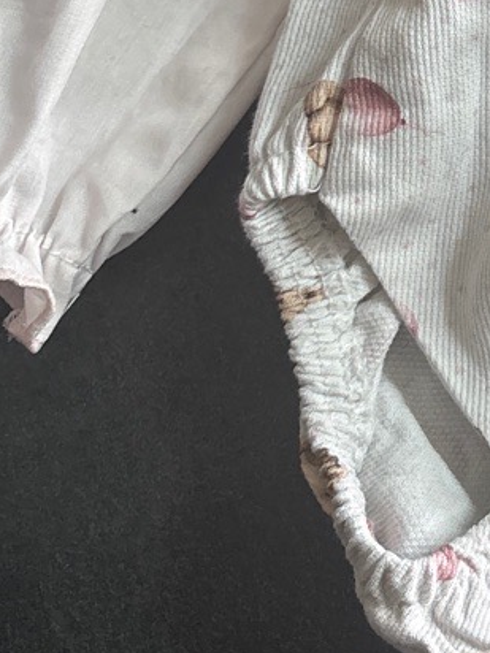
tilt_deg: -72.7
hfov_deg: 13.2
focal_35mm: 101
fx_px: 1906
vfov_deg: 18.3
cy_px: -162
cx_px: 874
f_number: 1.6
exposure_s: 1/110
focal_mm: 5.96
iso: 125
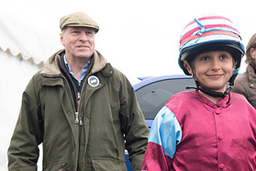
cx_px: 204
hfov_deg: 18.8
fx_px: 768
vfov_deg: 12.6
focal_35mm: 108
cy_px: 127
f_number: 5
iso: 200
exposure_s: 1/125
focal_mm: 52
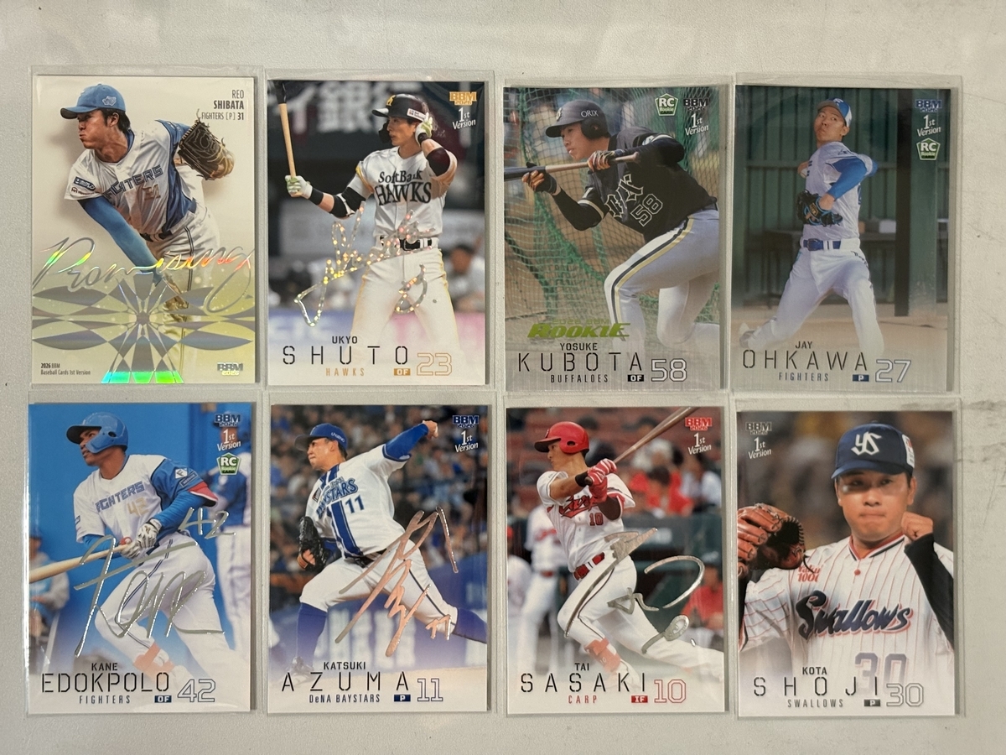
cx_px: 503
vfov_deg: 28.0
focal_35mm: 52
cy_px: 378
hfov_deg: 36.8
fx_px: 1511
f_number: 1.6
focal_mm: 5.96
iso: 160
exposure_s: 1/40
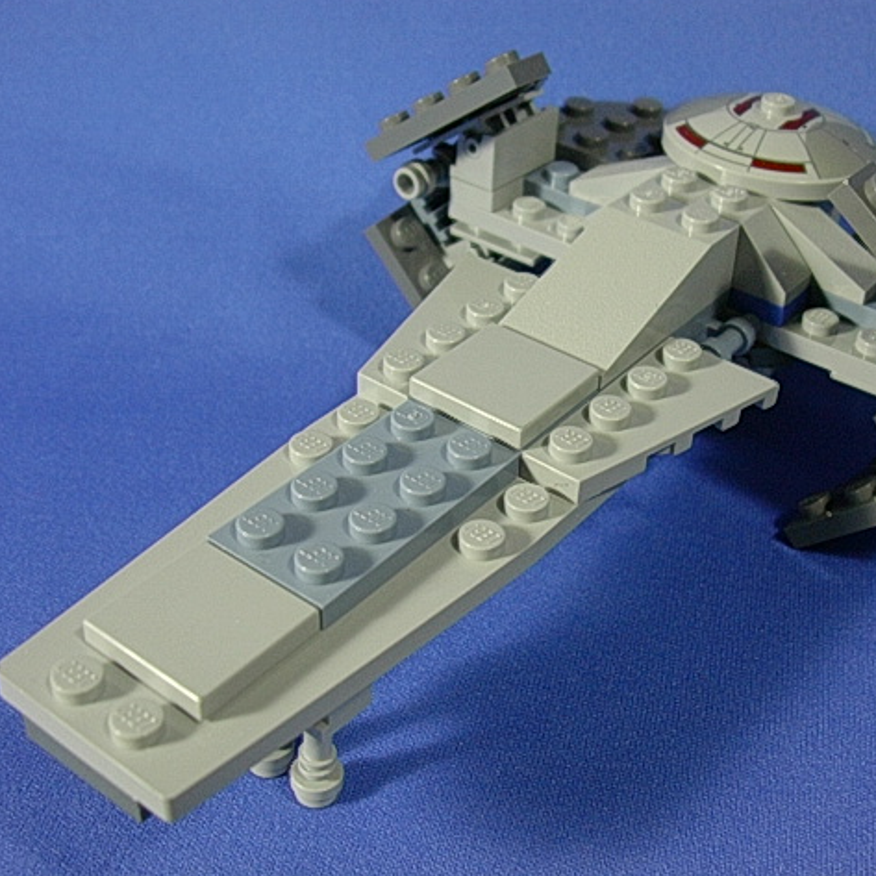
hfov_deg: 34.5
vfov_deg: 34.7
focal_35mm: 49
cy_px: 433
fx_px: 1403
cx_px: 544
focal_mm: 6.2
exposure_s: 1/13.8
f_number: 2.8
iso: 70
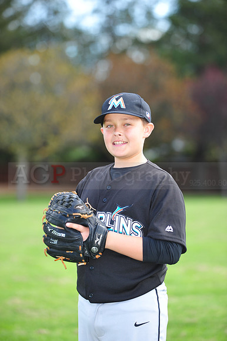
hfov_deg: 8.3
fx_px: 1562
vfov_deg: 12.5
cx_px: 114
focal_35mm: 165
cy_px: 170
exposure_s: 1/320
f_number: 4.5
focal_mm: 165
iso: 250
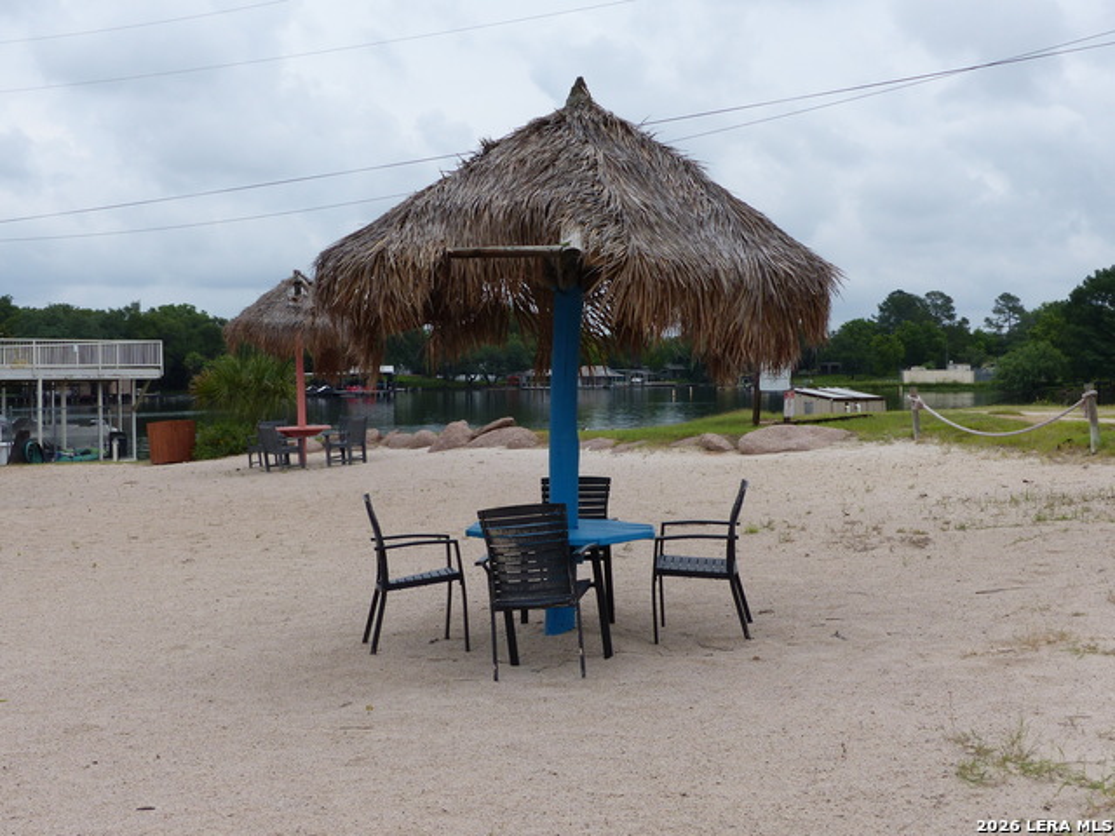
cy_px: 418
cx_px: 558
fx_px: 1514
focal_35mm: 47
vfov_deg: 30.9
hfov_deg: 40.4
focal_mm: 8.4
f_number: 4
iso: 100
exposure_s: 1/1000
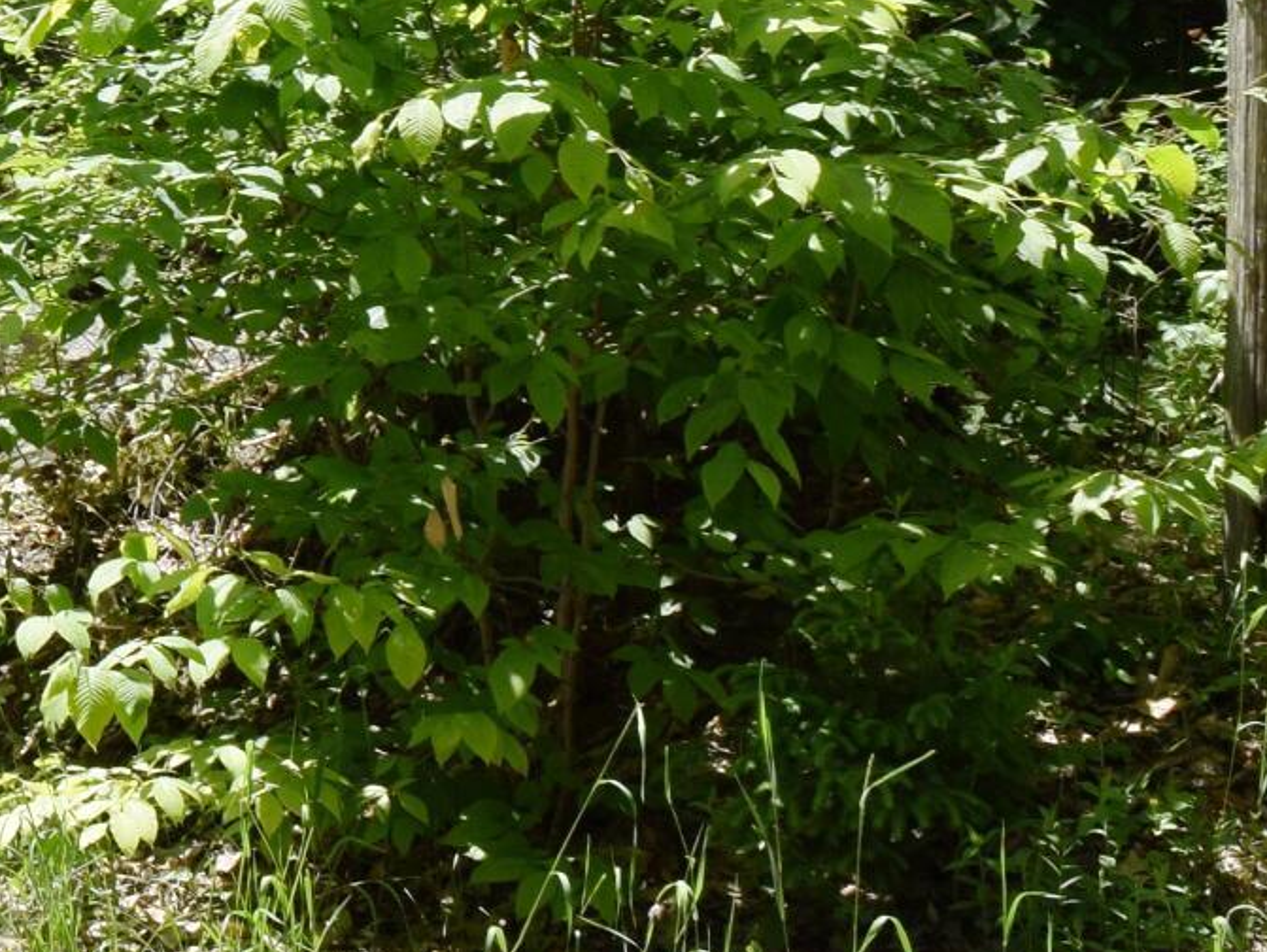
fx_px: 4248
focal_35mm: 116
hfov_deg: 15.1
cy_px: -276
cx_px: -886
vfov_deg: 12.4
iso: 200
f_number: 8
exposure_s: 1/320
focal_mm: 18
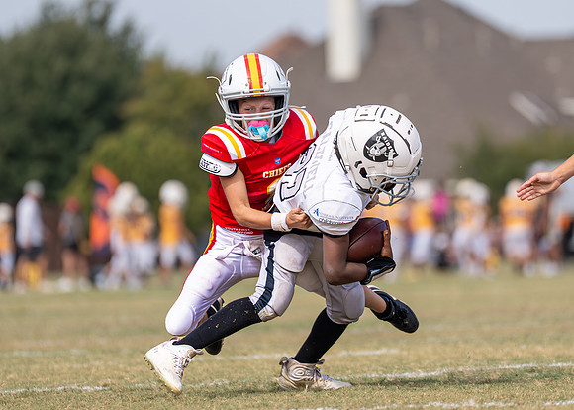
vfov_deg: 3.6
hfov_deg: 5.0
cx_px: 331
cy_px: 157
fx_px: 6571
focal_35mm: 403
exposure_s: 1/3200
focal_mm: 200
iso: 160
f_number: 2.8
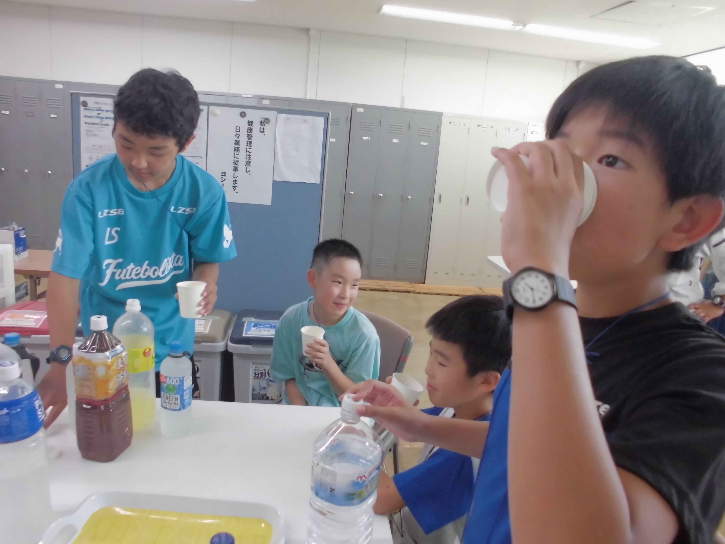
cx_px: 362
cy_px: 272
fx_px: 545
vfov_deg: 53.1
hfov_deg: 67.3
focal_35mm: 26
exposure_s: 1/60
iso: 200
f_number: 3.5
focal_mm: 4.6
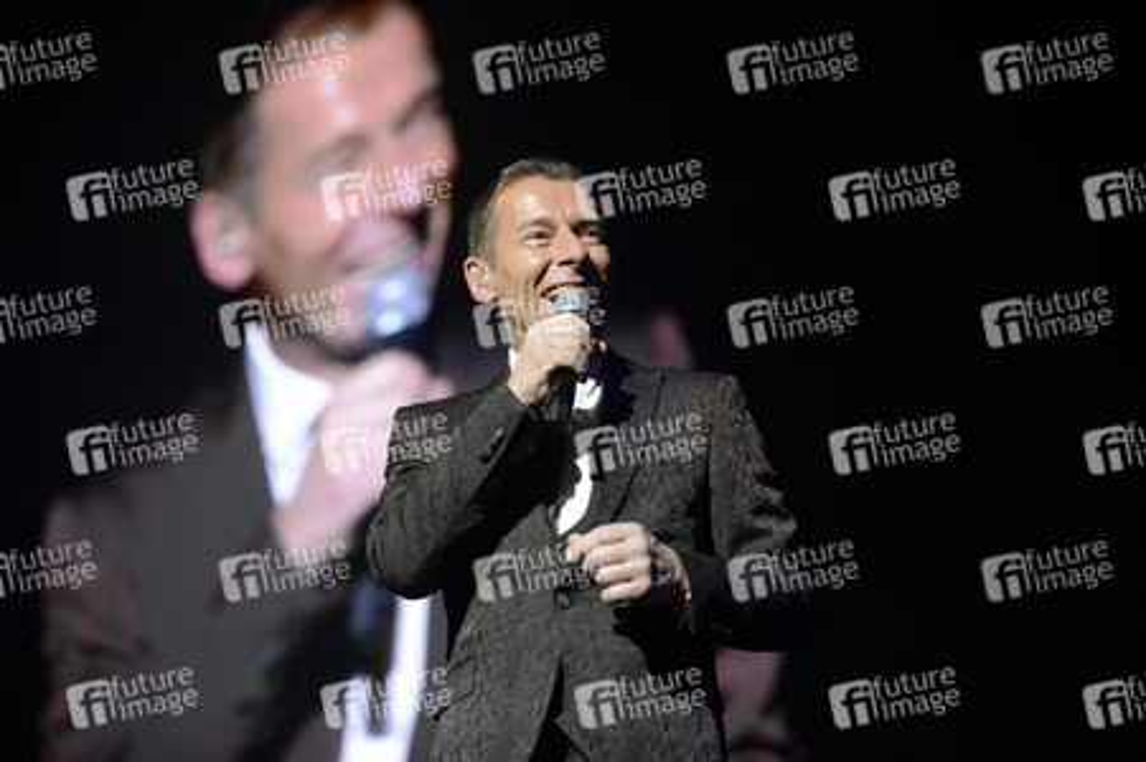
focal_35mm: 102
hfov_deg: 20.0
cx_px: 573
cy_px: 381
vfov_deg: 13.4
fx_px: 3245
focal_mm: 102
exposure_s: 1/200
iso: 800
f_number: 2.8
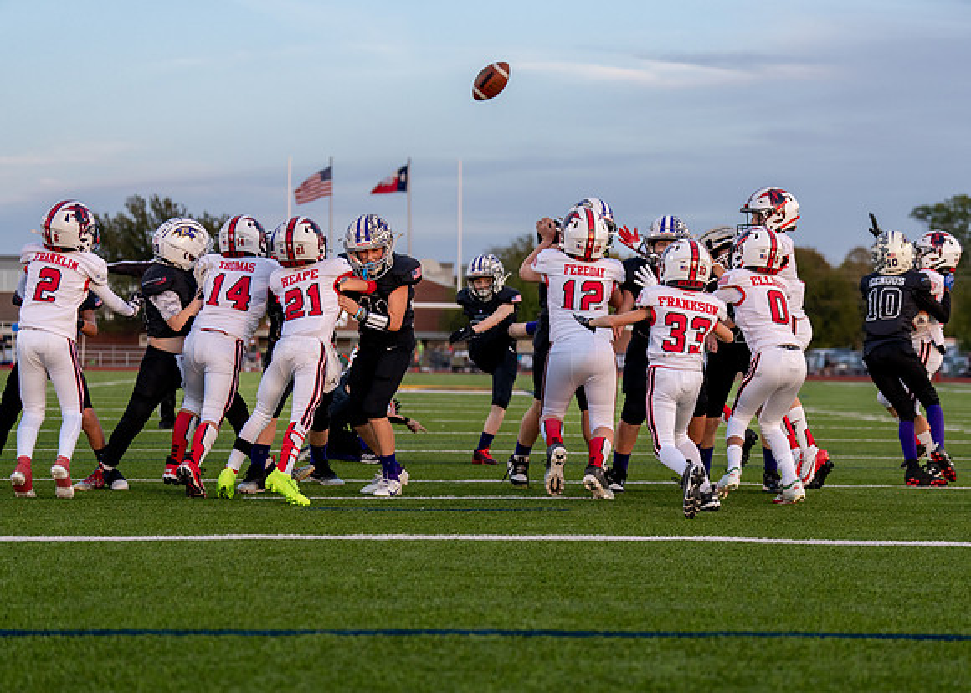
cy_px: 421
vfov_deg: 15.8
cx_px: 639
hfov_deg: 21.9
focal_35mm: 91
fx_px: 2496
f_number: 2.8
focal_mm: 70
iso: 800
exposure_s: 1/1250
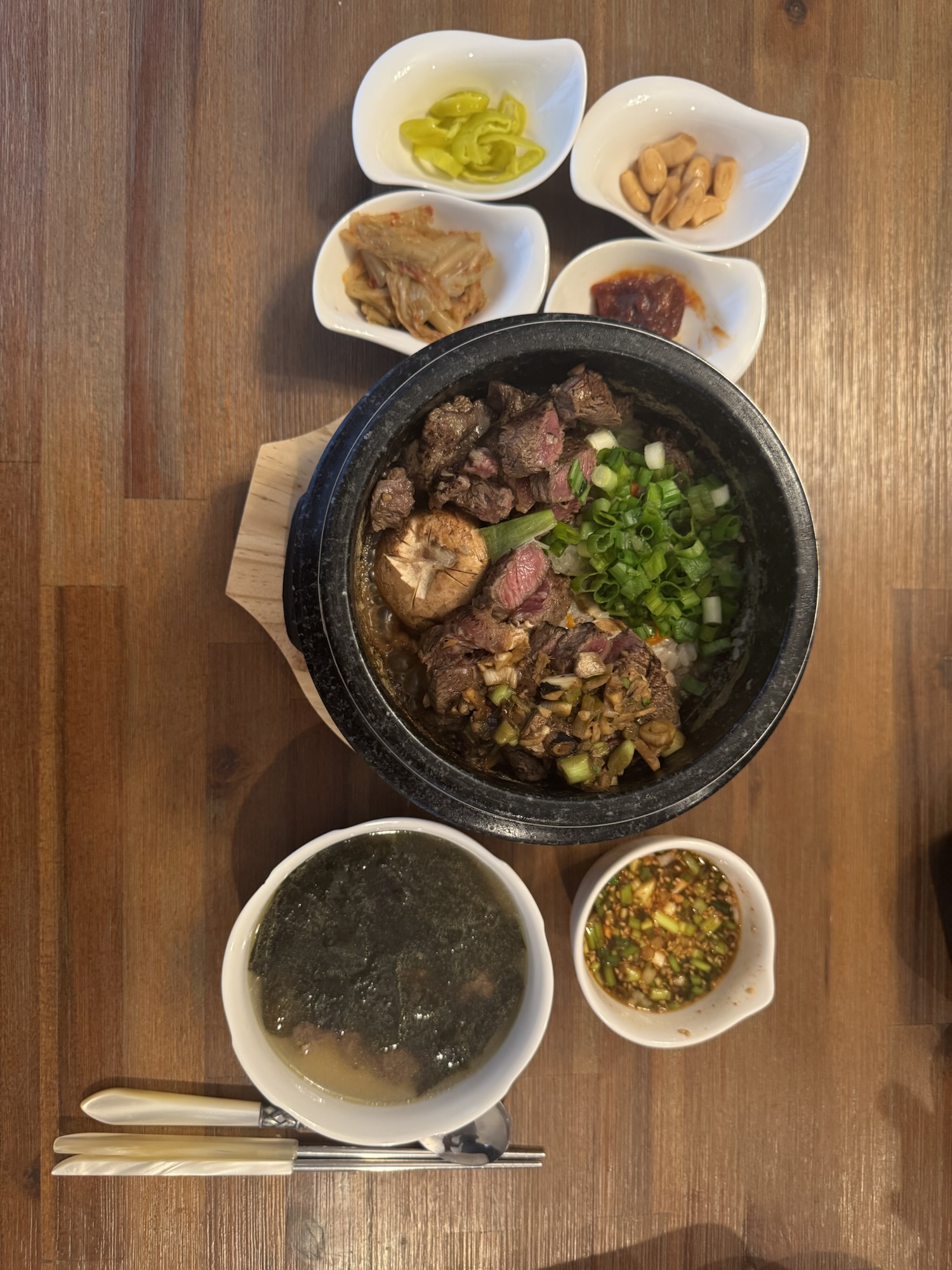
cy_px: 635
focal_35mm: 24
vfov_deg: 71.6
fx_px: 880
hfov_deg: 56.8
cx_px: 476
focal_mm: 6.76
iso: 250
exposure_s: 1/60
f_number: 1.78
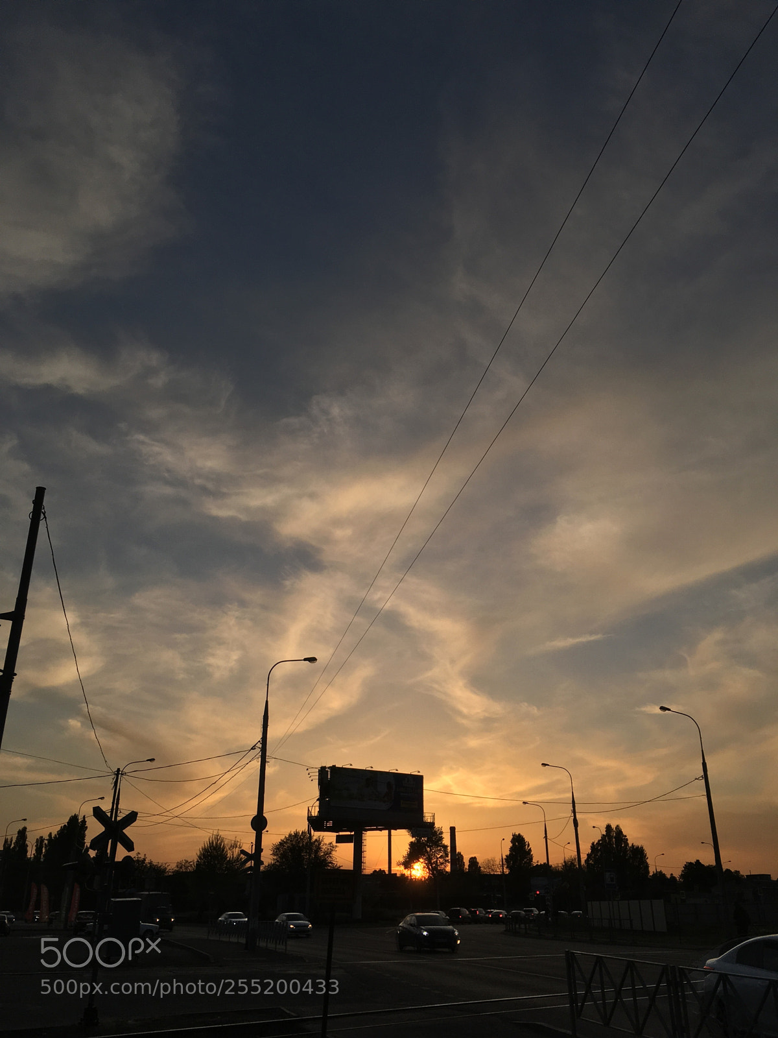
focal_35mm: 29
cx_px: 389
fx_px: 869
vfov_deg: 61.7
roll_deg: -1.6
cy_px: 519
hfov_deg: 48.2
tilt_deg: +21.0
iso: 25
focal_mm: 4.15
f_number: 2.2
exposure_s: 1/2137
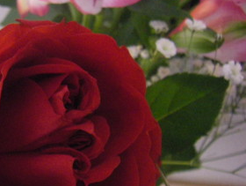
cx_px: 57
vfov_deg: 23.8
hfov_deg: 31.0
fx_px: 434
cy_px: 143
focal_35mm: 61
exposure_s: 1/4
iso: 800
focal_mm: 6.3
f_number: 3.5
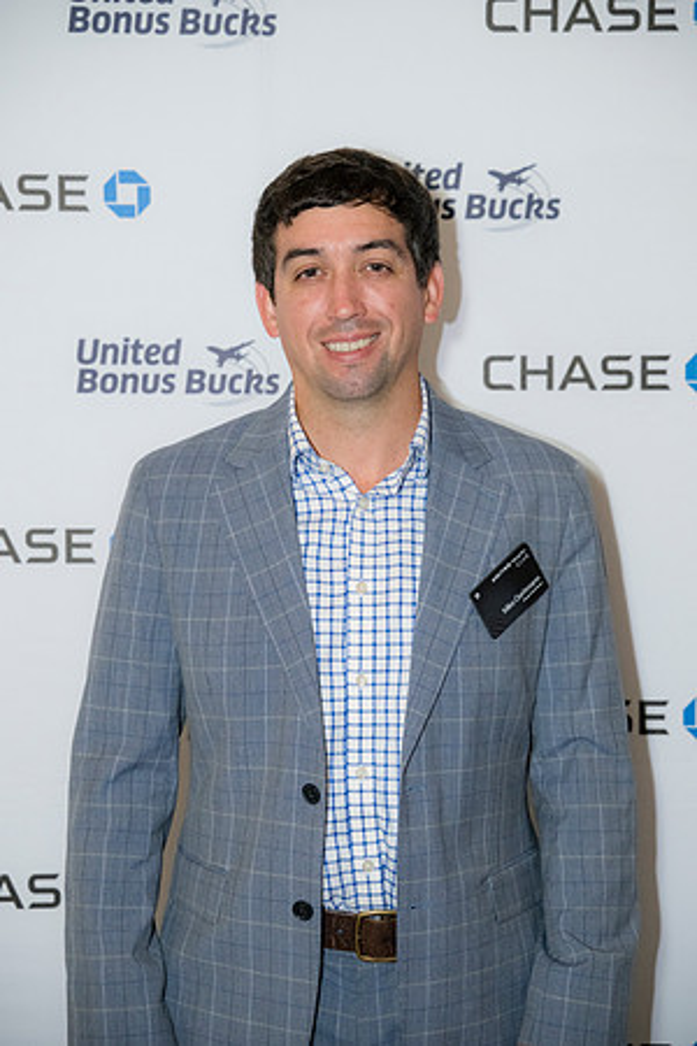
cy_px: 523
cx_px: 348
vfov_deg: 29.7
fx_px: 1975
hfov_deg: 20.0
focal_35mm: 68
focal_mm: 68
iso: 3200
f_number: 4
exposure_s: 1/125
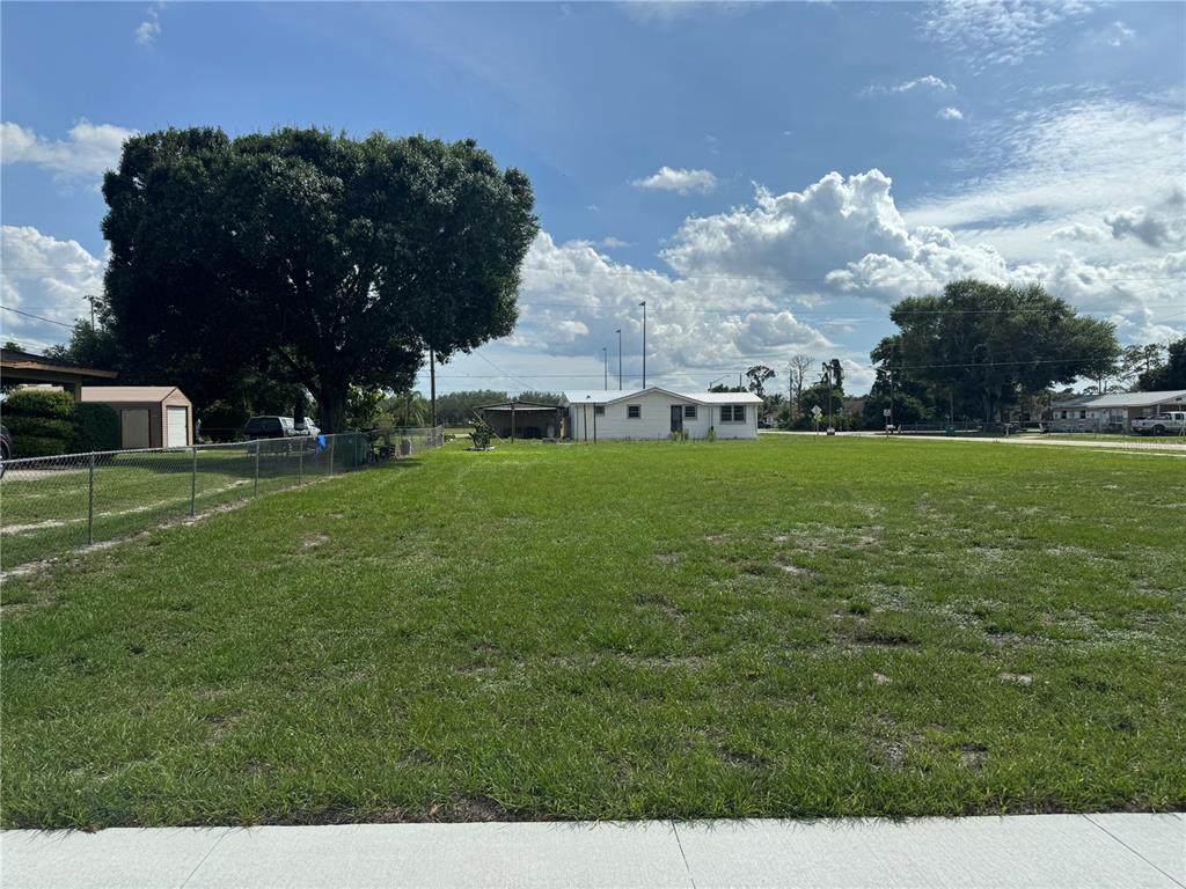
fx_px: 822
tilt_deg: -2.0
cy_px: 444
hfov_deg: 71.6
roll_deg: +0.2
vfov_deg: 56.8
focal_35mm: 24
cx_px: 593
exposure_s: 1/9009
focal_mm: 6.76
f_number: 1.78
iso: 80
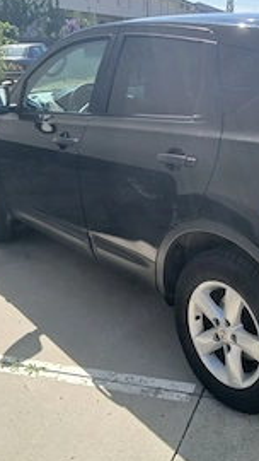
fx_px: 512
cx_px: 206
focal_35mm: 42
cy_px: 208
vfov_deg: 48.3
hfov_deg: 27.8
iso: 20
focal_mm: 3.98
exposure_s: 1/338
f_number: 1.8
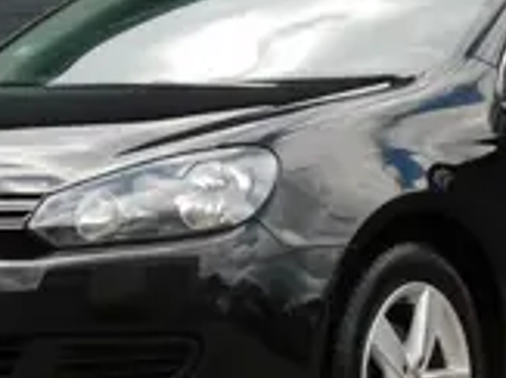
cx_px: 320
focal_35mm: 236
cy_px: 6
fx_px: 3447
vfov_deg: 6.3
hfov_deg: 8.4
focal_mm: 14.3
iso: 125
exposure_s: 1/320
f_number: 4.5
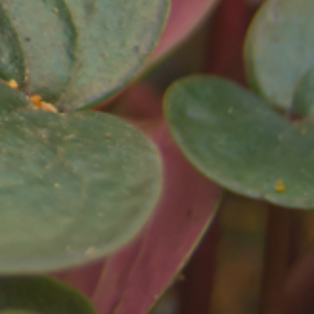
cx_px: -806
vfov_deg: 3.7
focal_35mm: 466
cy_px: -324
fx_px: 4782
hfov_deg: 3.6
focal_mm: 50
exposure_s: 1/80
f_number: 8
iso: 400
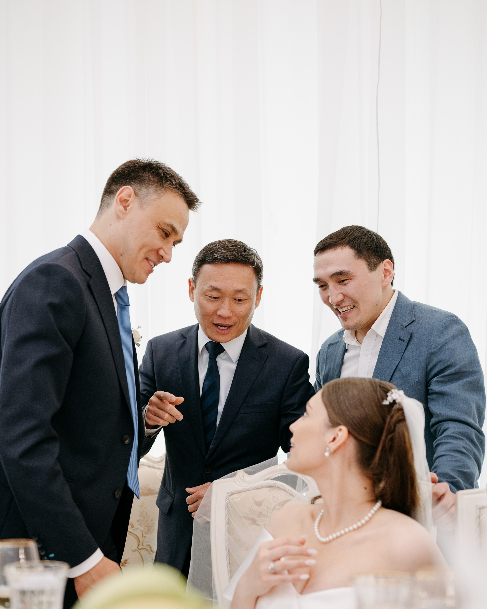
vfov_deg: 33.0
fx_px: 1027
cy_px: 347
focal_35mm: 57
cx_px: 244
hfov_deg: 26.7
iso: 1250
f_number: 2.5
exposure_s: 1/320
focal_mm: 50
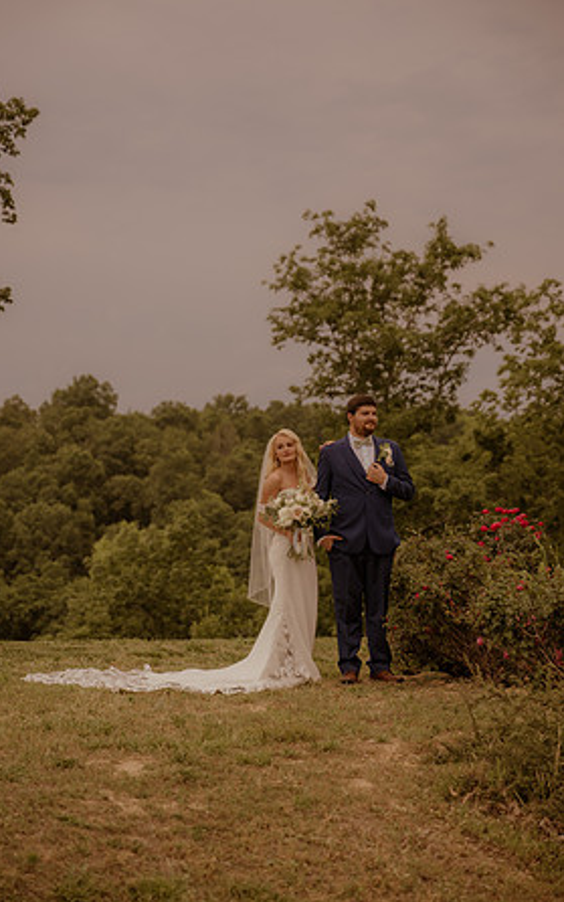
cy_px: 453
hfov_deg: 18.1
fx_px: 1770
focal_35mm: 72
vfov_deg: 28.6
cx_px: 263
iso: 1000
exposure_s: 1/1250
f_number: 3.2
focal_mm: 70
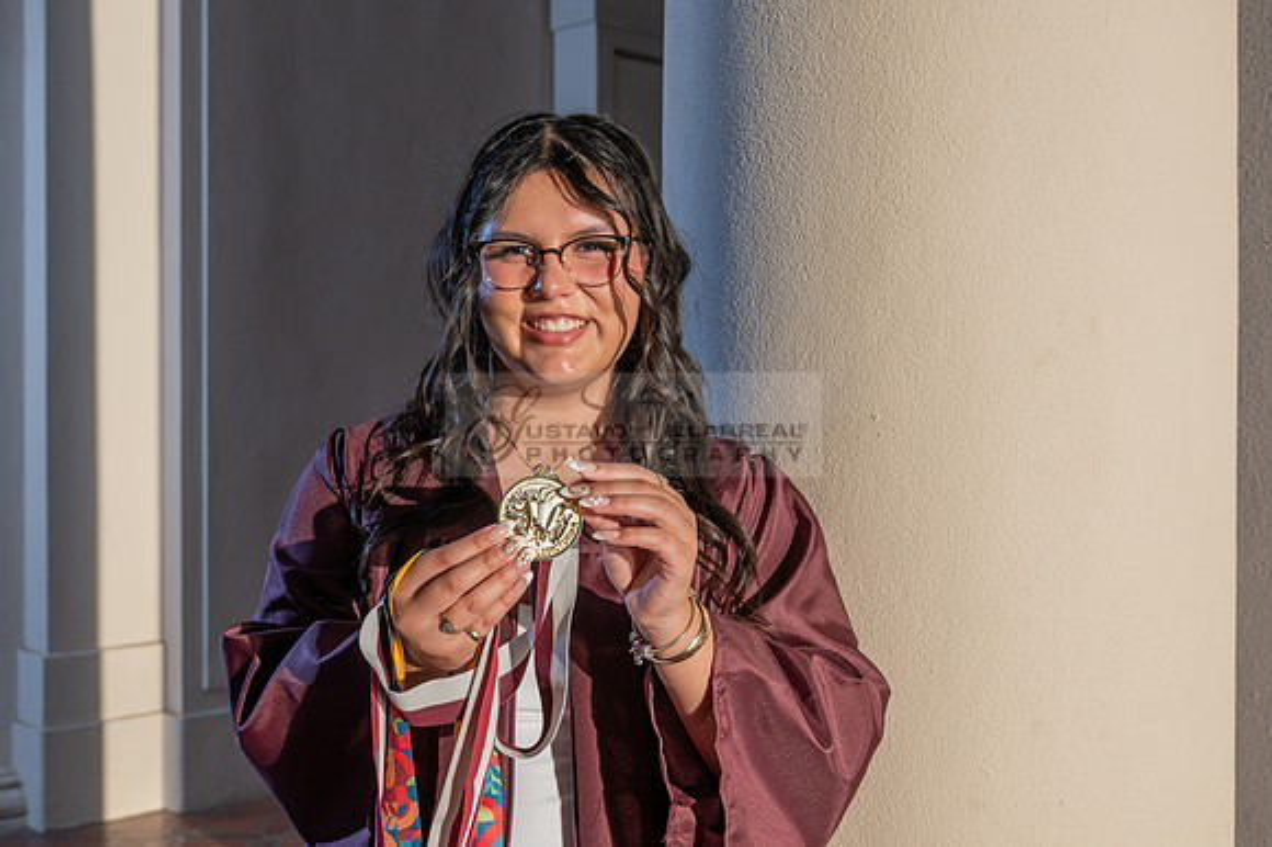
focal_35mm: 42
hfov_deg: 46.4
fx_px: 1484
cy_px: 424
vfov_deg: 31.8
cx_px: 636
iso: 100
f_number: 5.6
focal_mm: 28
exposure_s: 1/250
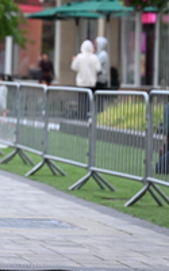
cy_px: 22
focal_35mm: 233
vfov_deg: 9.0
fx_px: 1717
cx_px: -71
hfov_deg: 5.6
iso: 1600
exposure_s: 1/1000
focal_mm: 83
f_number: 2.8
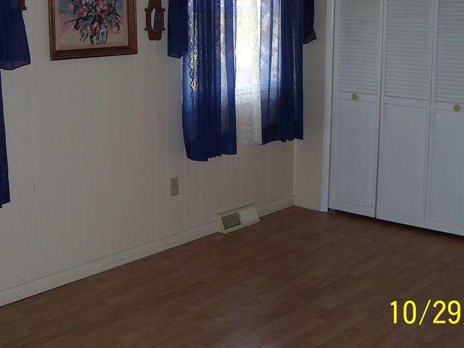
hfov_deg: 36.2
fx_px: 710
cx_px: 229
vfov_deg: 27.4
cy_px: 120
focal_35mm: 53
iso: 80
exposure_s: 1/60
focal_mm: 6
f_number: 2.7
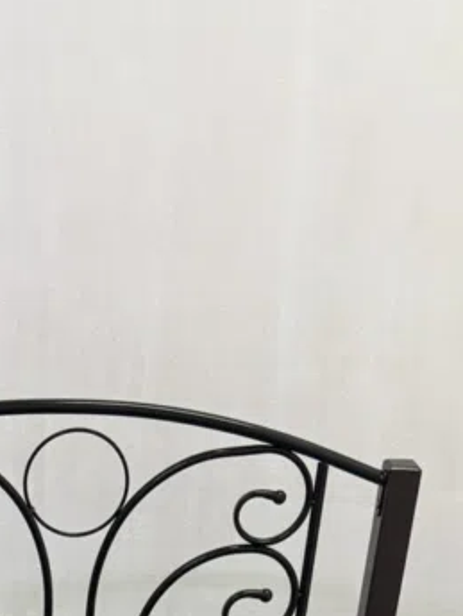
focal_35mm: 95
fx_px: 1693
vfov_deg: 17.1
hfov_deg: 15.3
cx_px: 5
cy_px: 1103
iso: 200
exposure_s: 1/50
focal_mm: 6.76
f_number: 1.78
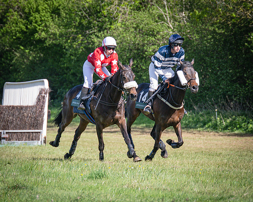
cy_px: 114
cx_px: 102
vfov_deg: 4.7
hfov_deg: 5.9
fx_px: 2453
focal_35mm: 328
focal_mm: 120
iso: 400
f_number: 4
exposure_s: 1/2000
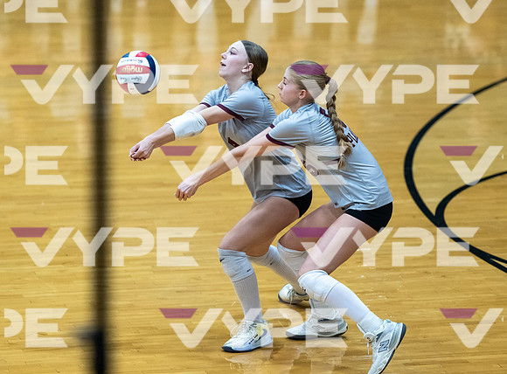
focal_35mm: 321
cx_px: 265
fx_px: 4678
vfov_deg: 4.6
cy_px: 94
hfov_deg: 6.2
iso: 4000
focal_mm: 200
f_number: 2
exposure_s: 1/1600
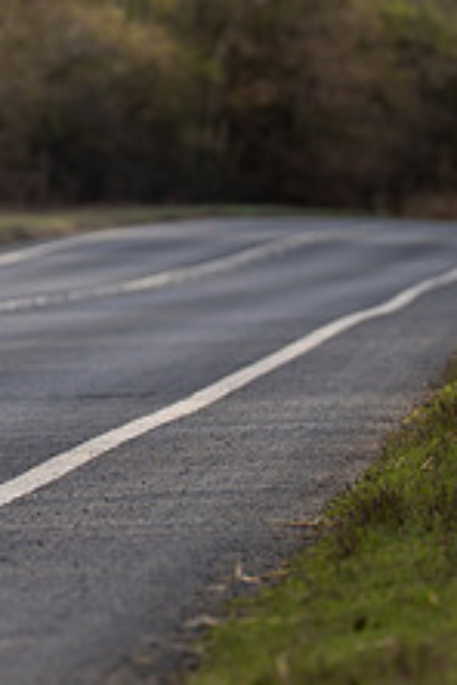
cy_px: 187
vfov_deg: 3.9
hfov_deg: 2.6
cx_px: -173
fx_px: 9939
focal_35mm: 522
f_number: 4
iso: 160
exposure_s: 1/800
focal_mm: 200
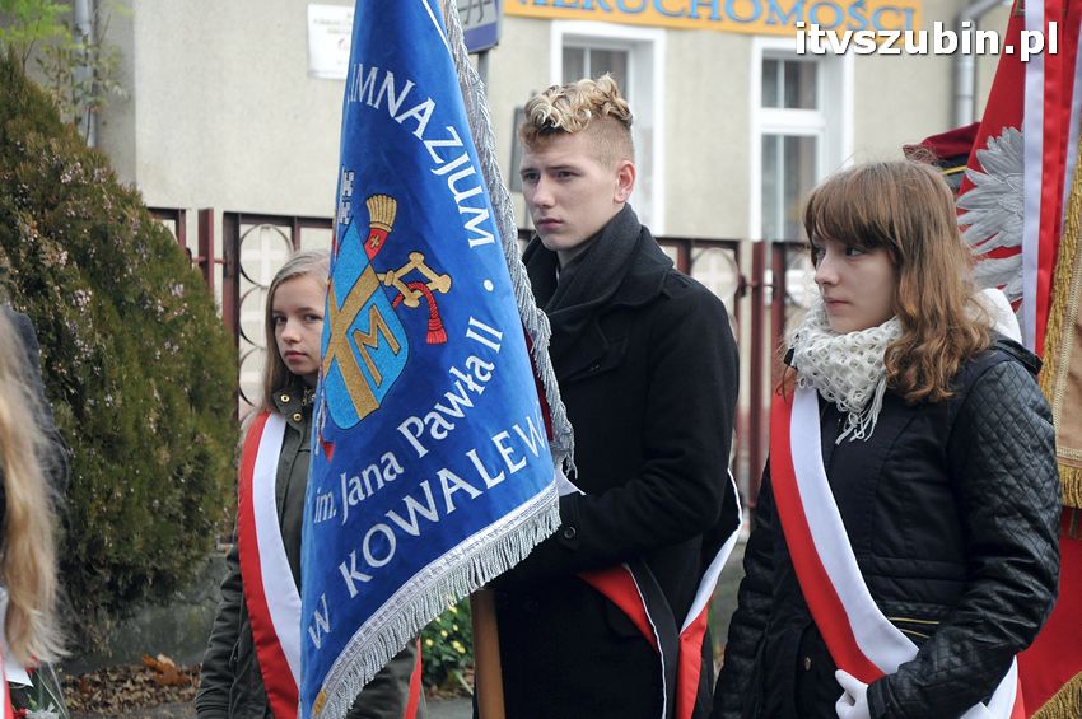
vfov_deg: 11.4
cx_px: 541
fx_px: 3603
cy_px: 360
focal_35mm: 120
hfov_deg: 17.1
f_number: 5.6
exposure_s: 1/500
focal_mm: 80
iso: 800
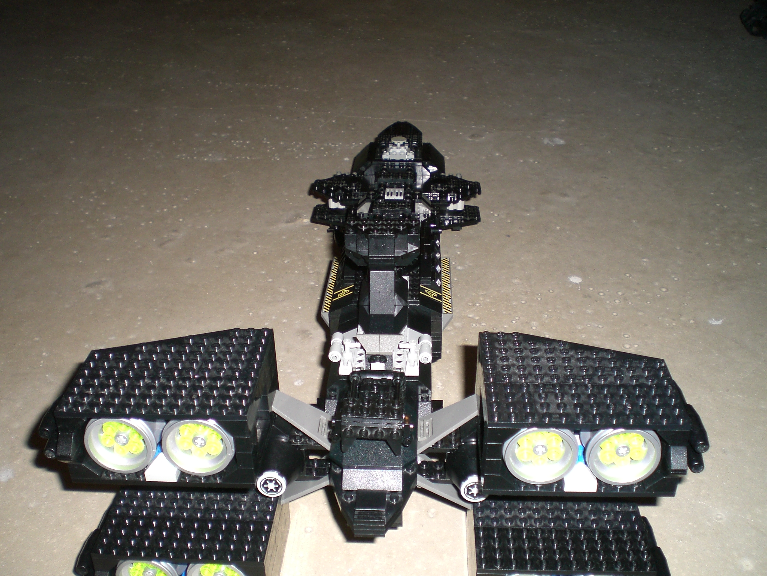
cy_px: 288
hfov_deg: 49.0
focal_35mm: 38
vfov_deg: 37.7
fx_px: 842
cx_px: 384
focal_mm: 6.3
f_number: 3.1
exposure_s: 1/60
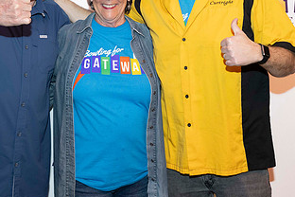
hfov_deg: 30.9
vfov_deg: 20.7
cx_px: 123
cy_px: 45
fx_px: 533
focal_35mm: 65
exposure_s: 1/50
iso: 800
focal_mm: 35
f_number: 5.6
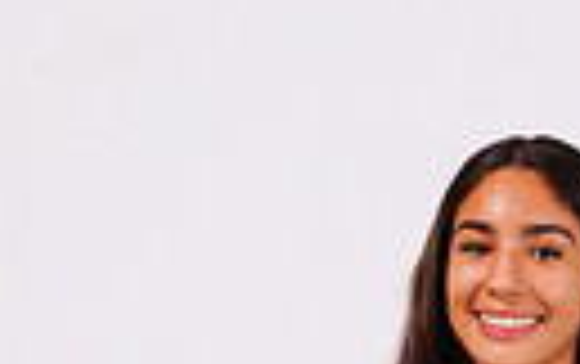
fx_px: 4827
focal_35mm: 305
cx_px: 454
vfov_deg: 4.2
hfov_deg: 6.9
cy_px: 917
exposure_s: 1/200
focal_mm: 86
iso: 125
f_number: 9
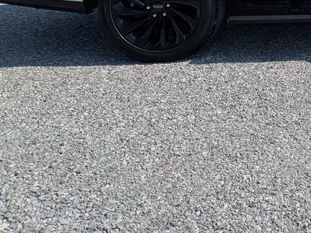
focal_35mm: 74
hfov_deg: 23.5
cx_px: 396
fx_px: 665
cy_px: -91
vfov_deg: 18.2
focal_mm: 5.43
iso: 43
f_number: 1.89
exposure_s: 1/2294
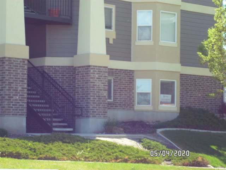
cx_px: 113
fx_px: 816
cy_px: 85
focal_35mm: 125
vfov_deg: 11.9
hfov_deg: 15.8
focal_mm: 22.5
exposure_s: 1/90
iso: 80
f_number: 6.3
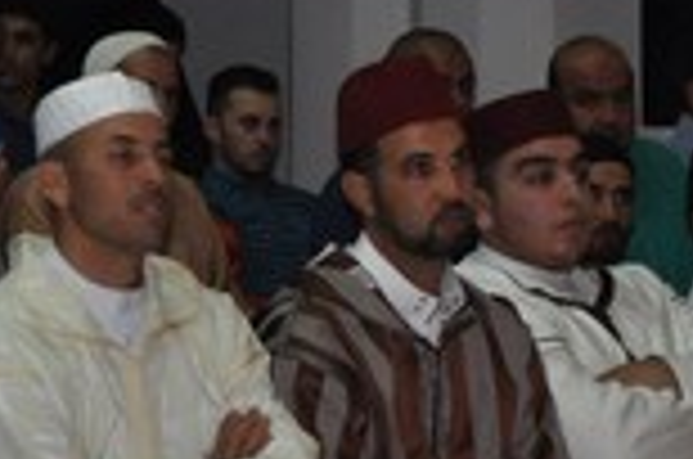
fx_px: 4803
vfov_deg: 5.5
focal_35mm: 250
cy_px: 241
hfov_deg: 8.3
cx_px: 414
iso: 800
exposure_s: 1/60
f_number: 5
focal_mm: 40
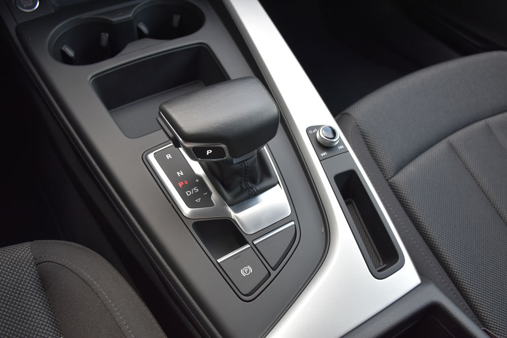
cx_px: 254
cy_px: 169
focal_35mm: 30
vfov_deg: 43.6
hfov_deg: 61.9
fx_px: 423
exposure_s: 1/80
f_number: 4.5
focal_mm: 20
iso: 400
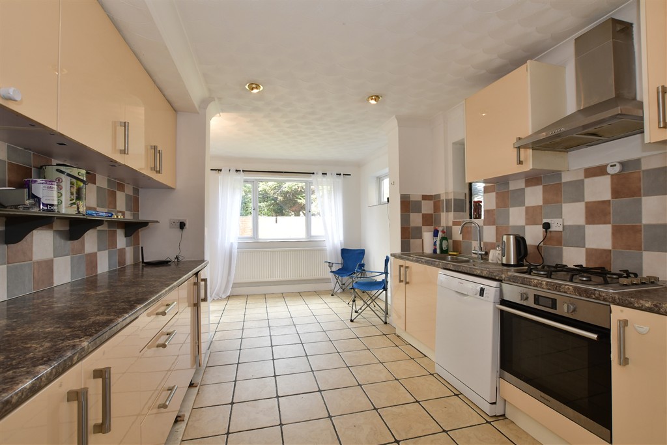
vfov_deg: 77.3
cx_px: 334
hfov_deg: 100.4
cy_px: 222
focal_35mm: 15
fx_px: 278
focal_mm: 10
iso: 200
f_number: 8
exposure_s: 1/15
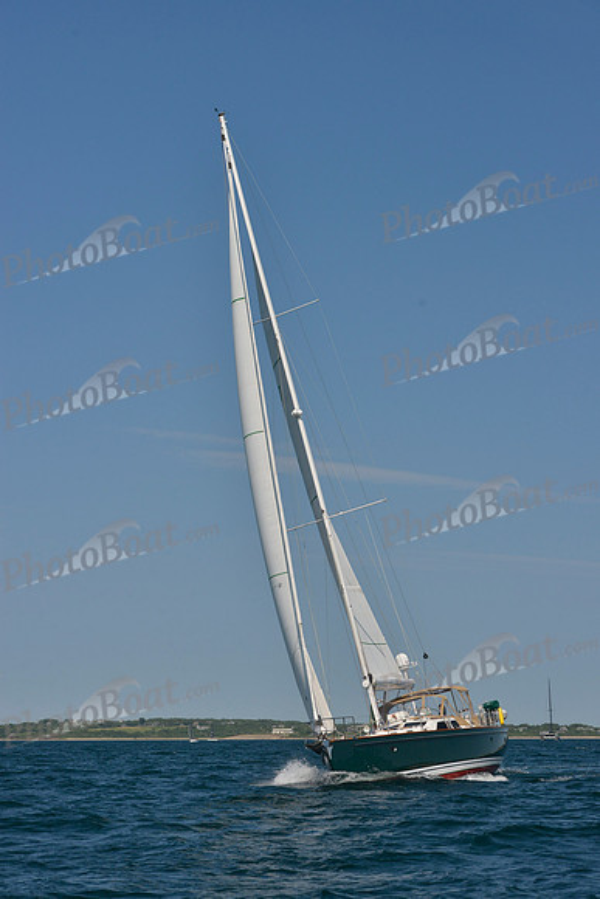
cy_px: 450
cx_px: 300
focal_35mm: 82
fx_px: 2049
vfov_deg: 24.8
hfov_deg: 16.7
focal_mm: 82
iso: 400
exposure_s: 1/800
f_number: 10
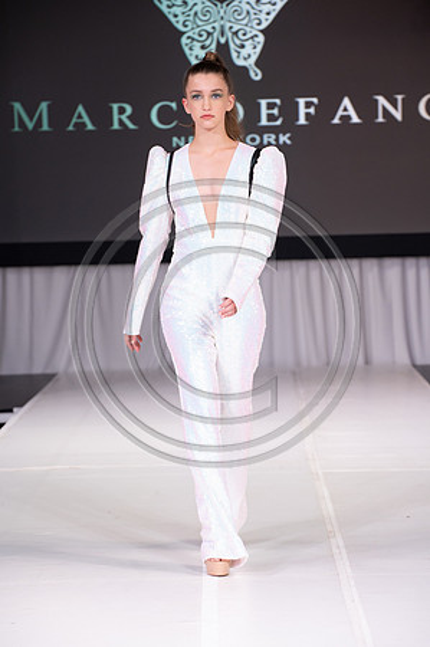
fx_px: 2245
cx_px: 215
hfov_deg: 10.9
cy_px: 324
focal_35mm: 125
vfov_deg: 16.4
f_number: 5.6
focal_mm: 125
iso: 2000
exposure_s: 1/400
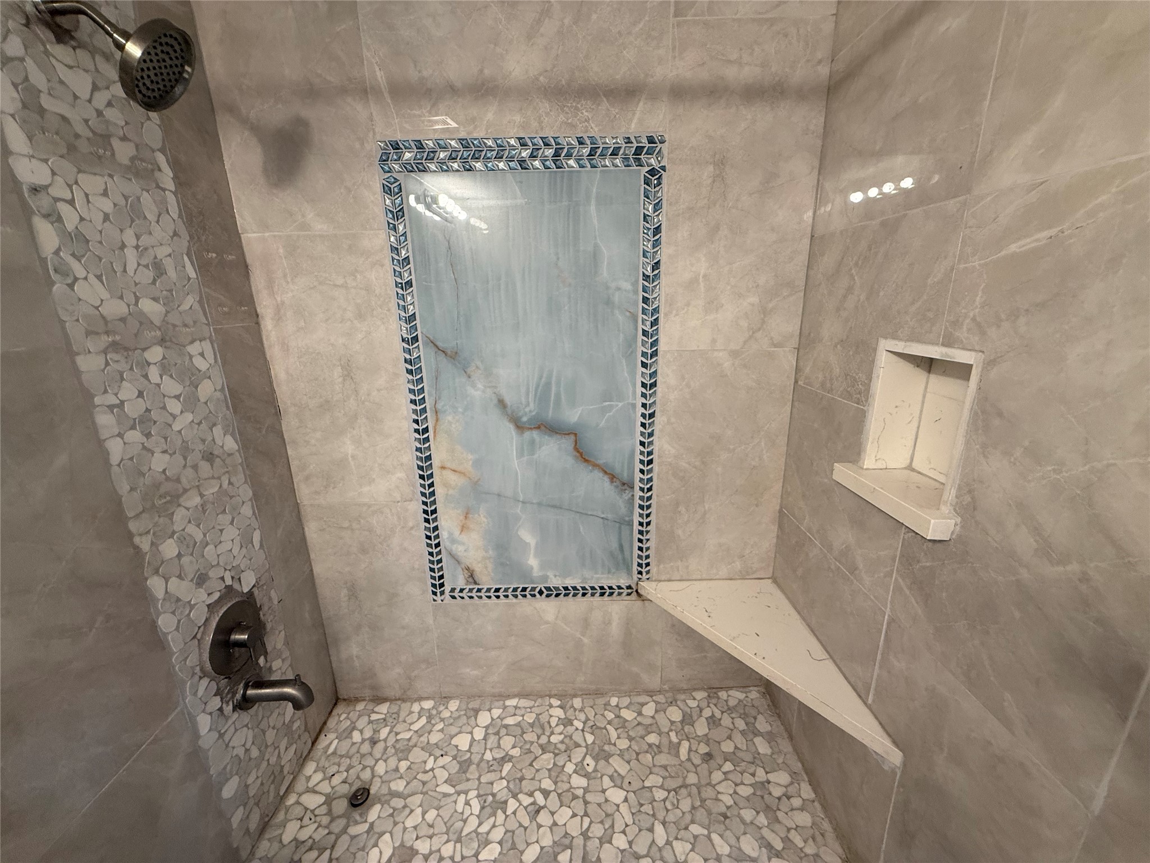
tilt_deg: -15.6
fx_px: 465
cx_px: 575
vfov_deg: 85.7
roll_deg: +1.7
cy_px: 432
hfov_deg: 102.1
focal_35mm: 14
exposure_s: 1/60
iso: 250
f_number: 2.2
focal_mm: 2.22
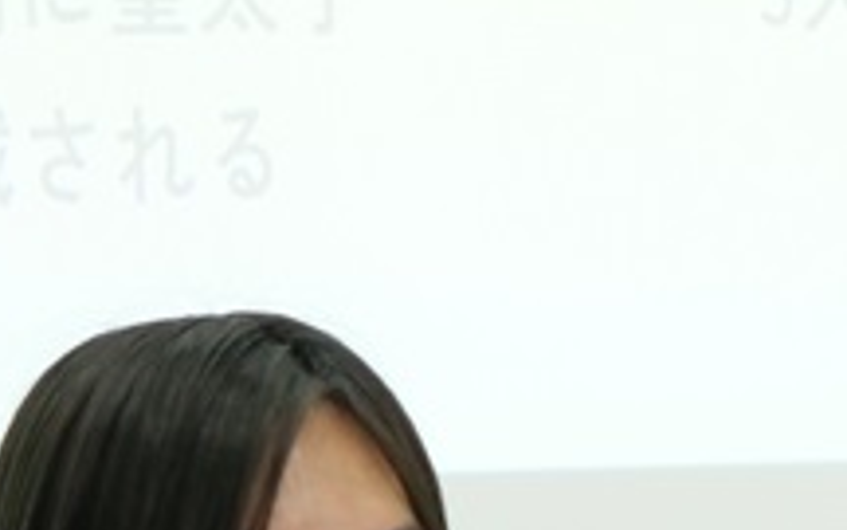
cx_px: 1341
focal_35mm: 588
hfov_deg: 3.6
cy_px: 1464
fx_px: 13573
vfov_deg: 2.2
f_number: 4
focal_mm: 60
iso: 800
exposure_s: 1/30
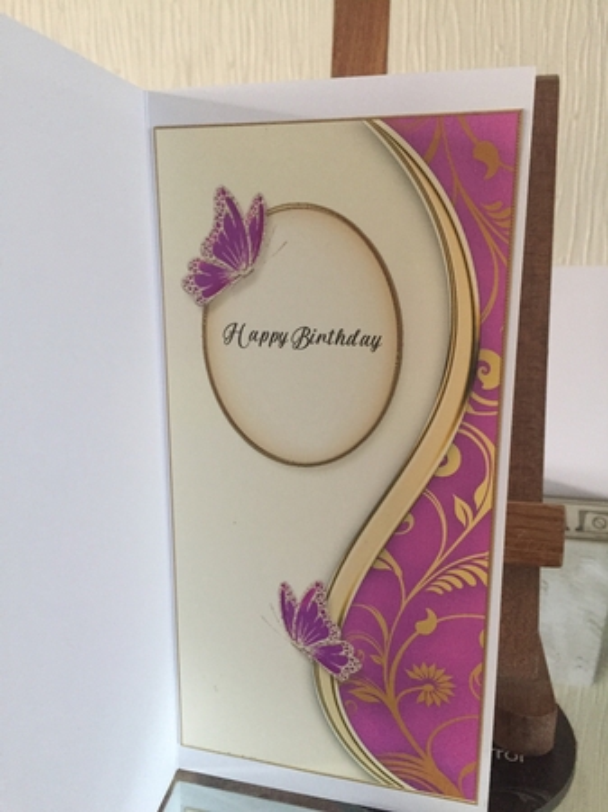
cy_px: 406
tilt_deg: -12.9
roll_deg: -0.4
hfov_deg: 48.2
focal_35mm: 29
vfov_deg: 61.7
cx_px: 304
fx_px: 680
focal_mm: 4.15
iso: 250
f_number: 2.2
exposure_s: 1/25
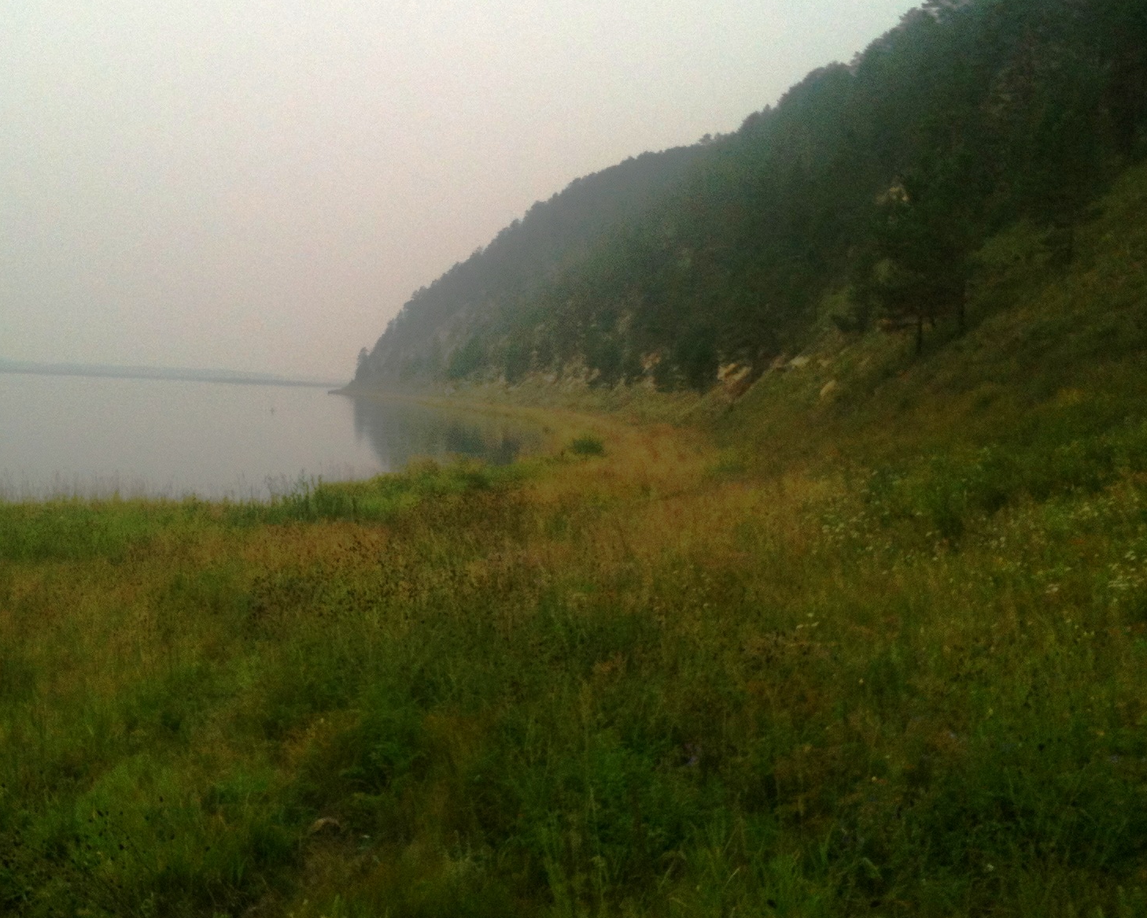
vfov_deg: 31.4
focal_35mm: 48
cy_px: 386
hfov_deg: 38.5
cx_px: 412
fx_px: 1629
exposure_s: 1/971
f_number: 2.8
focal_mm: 3.85
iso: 64
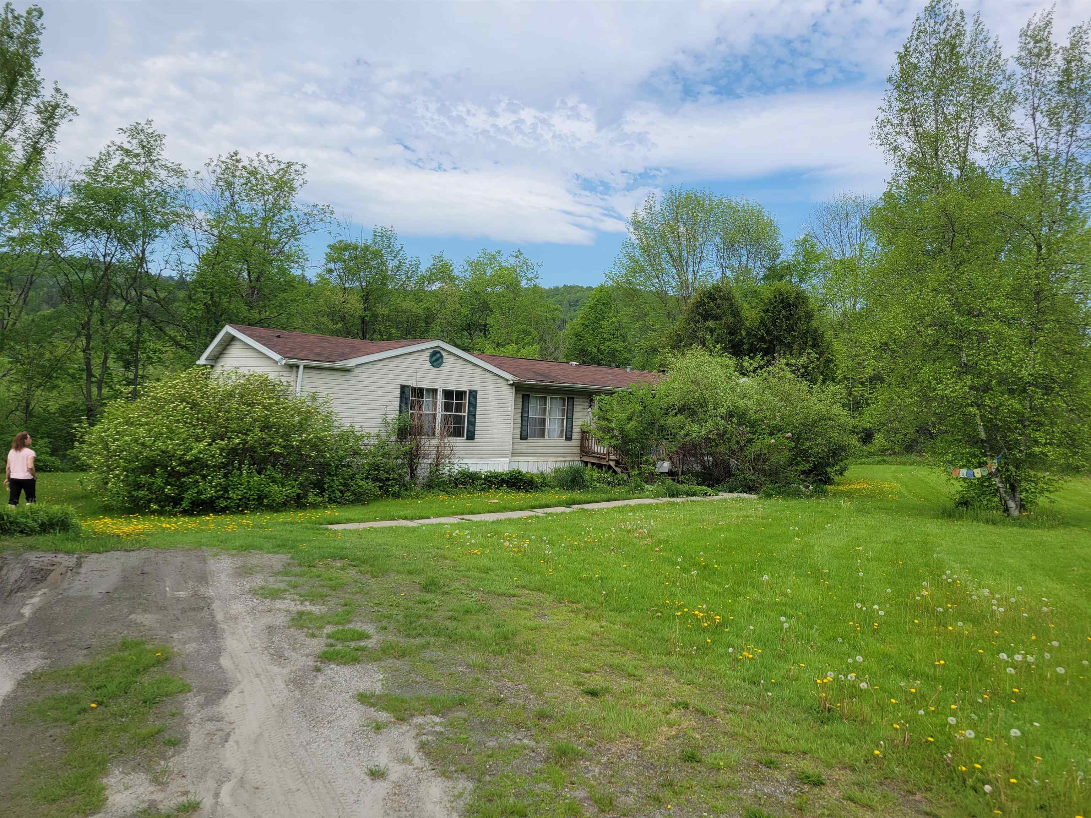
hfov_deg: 67.3
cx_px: 546
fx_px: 819
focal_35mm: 26
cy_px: 409
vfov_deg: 53.1
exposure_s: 1/2321
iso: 40
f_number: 1.8
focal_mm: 5.4
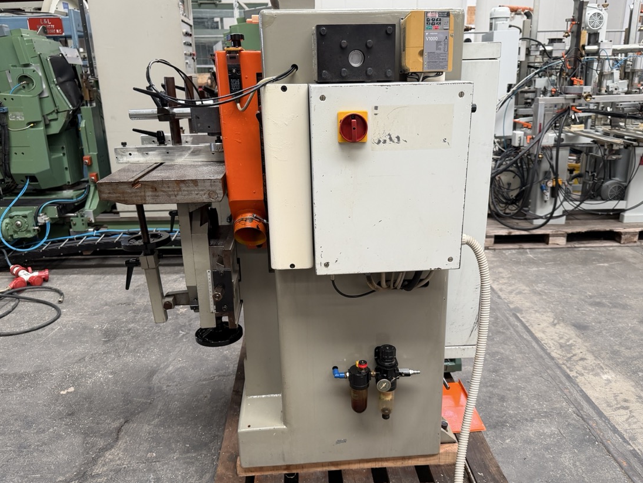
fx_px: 520
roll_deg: +1.0
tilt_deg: -19.0
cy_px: 255
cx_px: 334
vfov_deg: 49.7
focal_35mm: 28
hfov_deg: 63.4
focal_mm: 6.76
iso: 160
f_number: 1.78
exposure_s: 1/121
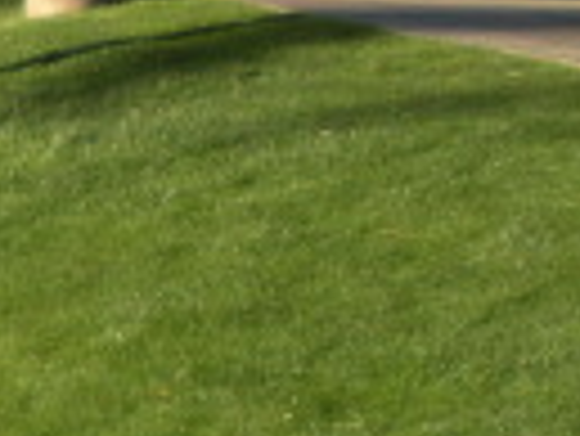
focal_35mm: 223
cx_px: -908
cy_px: 378
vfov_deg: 6.7
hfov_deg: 8.0
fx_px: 3740
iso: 88
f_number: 3.5
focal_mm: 6.3
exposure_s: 1/417
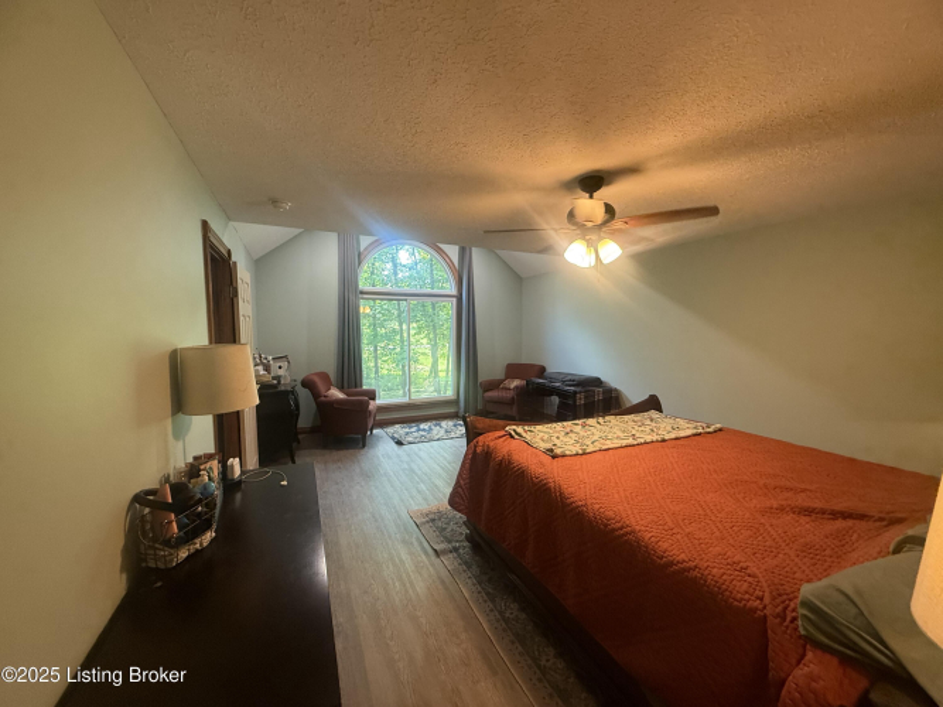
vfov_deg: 85.7
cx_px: 472
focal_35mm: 14
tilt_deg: -3.2
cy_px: 354
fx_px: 381
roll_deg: -0.5
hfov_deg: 102.1
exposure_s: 1/60
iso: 250
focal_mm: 2.22
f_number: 2.2
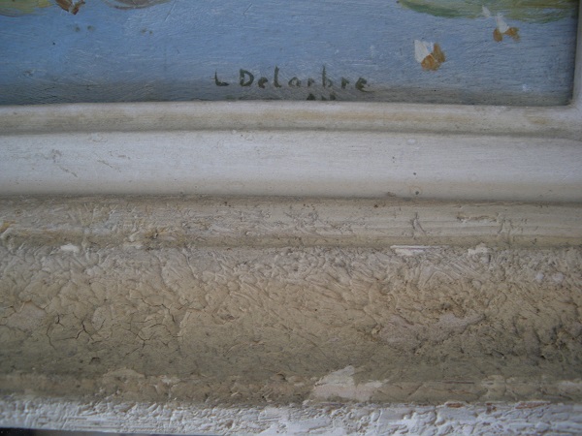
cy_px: 218
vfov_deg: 39.7
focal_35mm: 36
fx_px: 605
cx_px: 291
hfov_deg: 51.4
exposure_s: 1/50
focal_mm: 6.3
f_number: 3.5
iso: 64
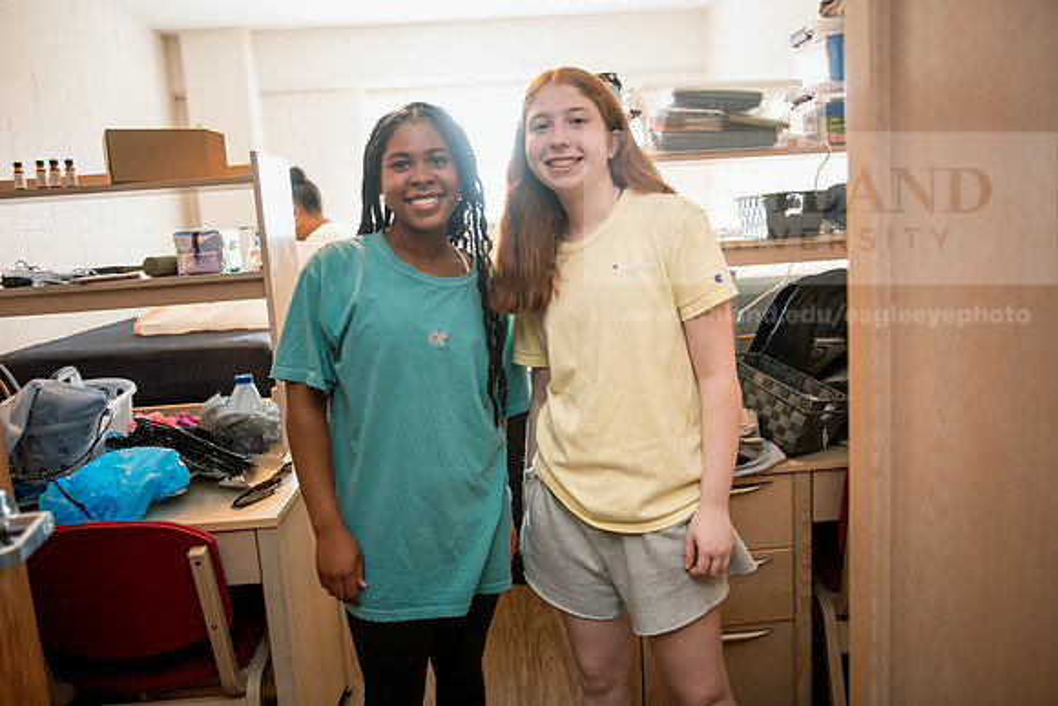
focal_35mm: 28
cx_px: 529
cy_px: 353
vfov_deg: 46.4
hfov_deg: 65.5
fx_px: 823
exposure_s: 1/30
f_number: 3.2
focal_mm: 28
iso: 400
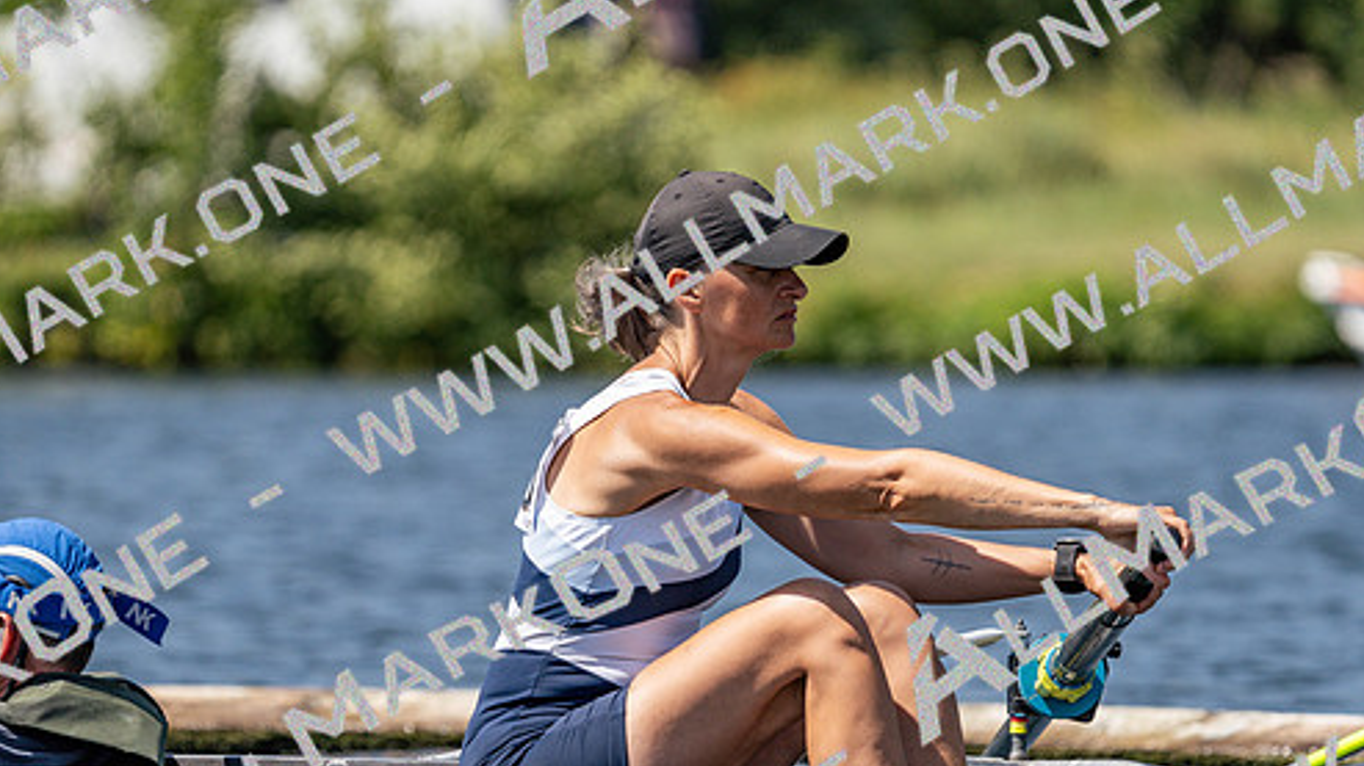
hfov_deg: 4.4
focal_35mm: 493
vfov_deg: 2.5
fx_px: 17826
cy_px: 483
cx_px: 670
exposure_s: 1/2000
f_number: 6.3
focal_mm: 400
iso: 250
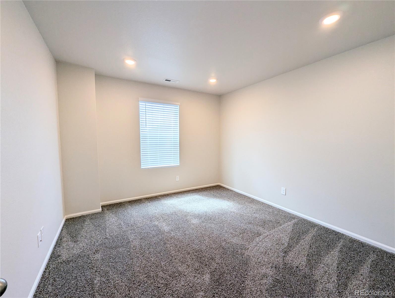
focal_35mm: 13
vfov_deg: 90.1
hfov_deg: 106.1
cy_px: 149
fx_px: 149
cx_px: 198
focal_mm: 1.95
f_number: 2.2
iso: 61
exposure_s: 1/120
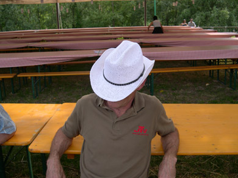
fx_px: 268
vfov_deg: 36.8
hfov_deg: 47.9
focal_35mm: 39
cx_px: 117
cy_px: 89
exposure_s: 1/468
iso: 100
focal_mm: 8
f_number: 2.8
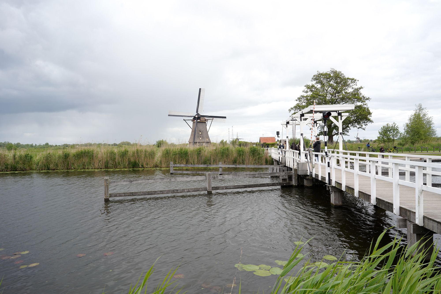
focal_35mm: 24
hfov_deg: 73.7
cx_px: 220
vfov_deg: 53.1
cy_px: 147
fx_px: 294
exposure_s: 1/100
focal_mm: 24
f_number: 9
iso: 100
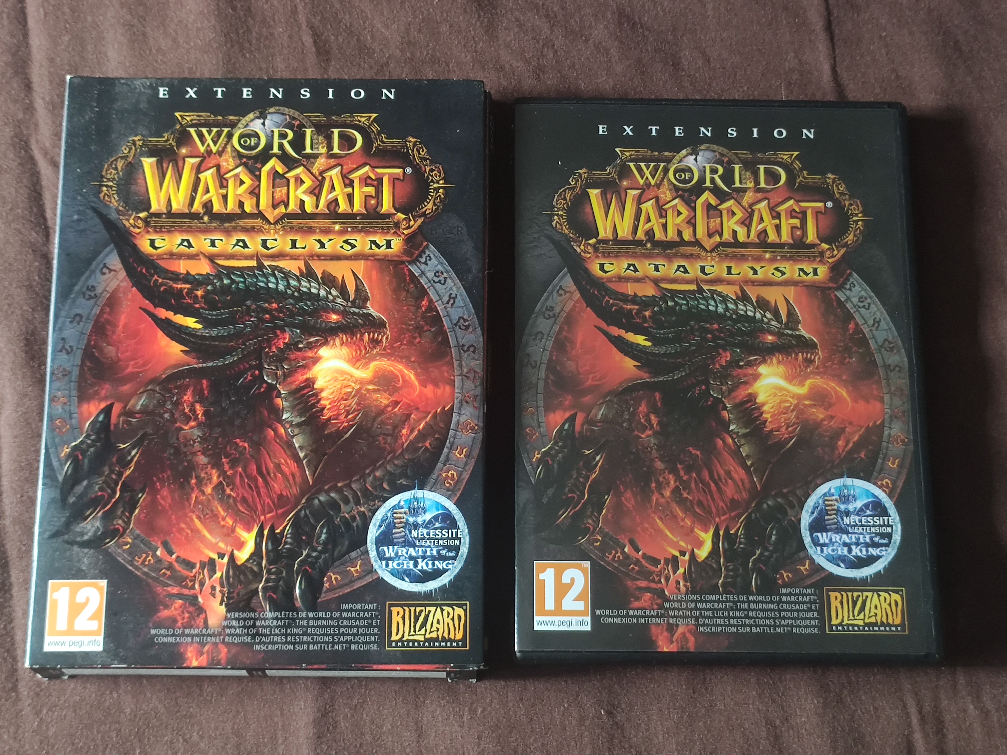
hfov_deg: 36.8
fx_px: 1513
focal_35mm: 52
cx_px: 504
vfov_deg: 28.0
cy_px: 378
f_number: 1.75
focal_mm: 4.77
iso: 1402
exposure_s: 1/20
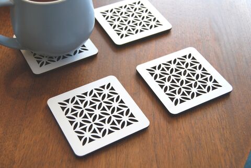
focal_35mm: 57
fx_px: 398
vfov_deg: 23.8
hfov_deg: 35.0
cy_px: 84
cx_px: 126
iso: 200
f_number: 5
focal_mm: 38
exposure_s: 1/100
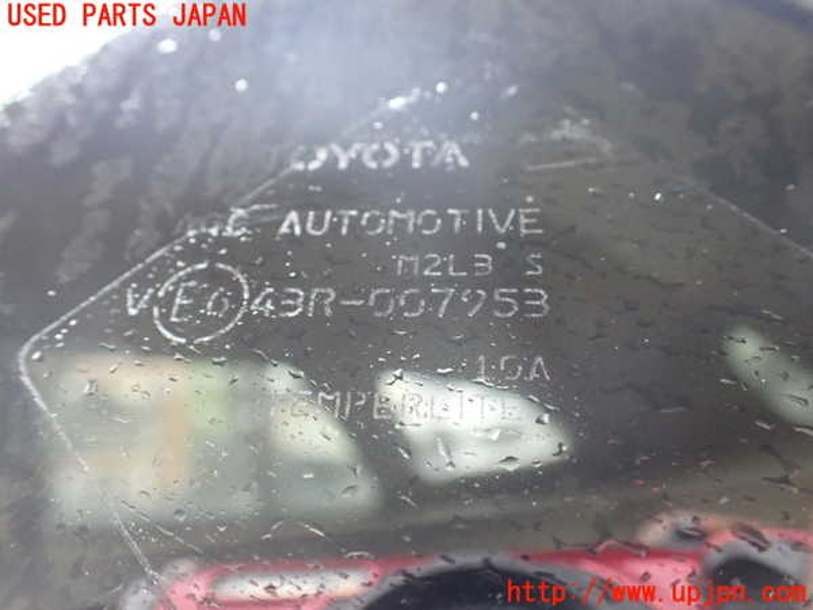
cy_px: 305
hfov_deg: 60.0
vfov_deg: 46.8
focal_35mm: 30
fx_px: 705
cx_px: 406
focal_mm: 5.4
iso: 800
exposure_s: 1/30
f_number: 2.3
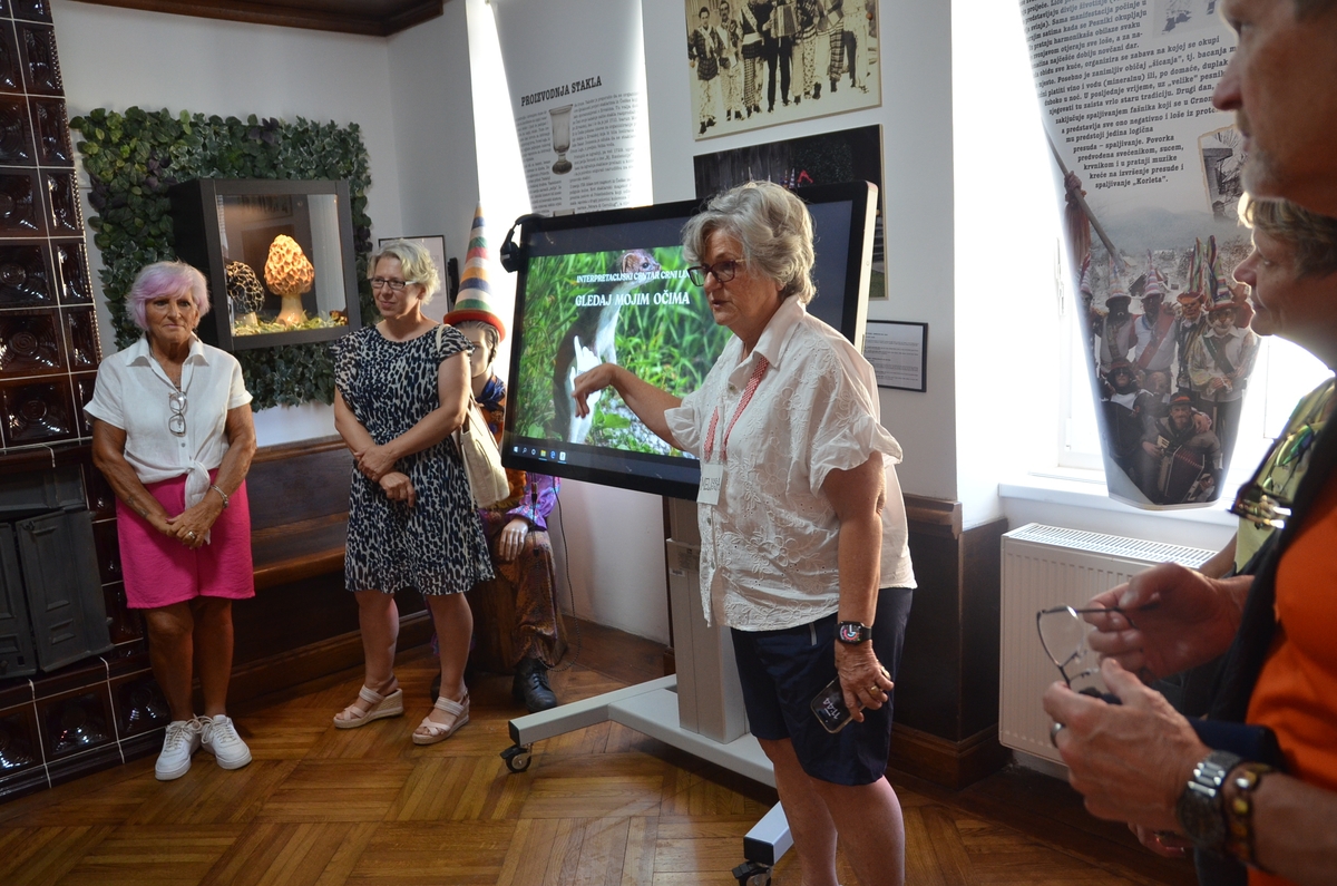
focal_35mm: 30
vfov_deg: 43.4
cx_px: 668
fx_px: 1112
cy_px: 443
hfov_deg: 62.0
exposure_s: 1/60
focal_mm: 20
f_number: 4
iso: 800
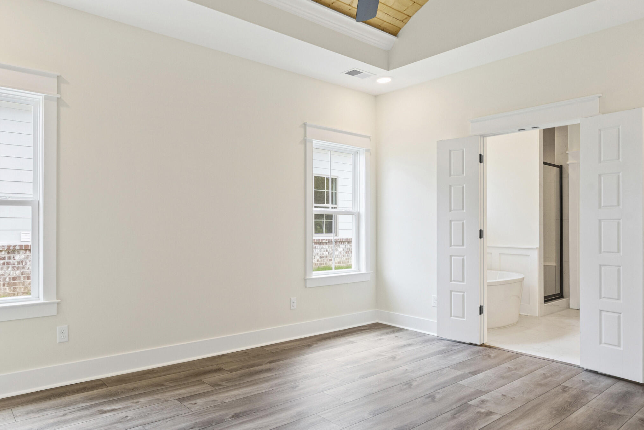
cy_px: 223
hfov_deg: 75.0
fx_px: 411
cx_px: 248
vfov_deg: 55.1
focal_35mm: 23
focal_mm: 16
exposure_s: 1/25
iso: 800
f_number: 9
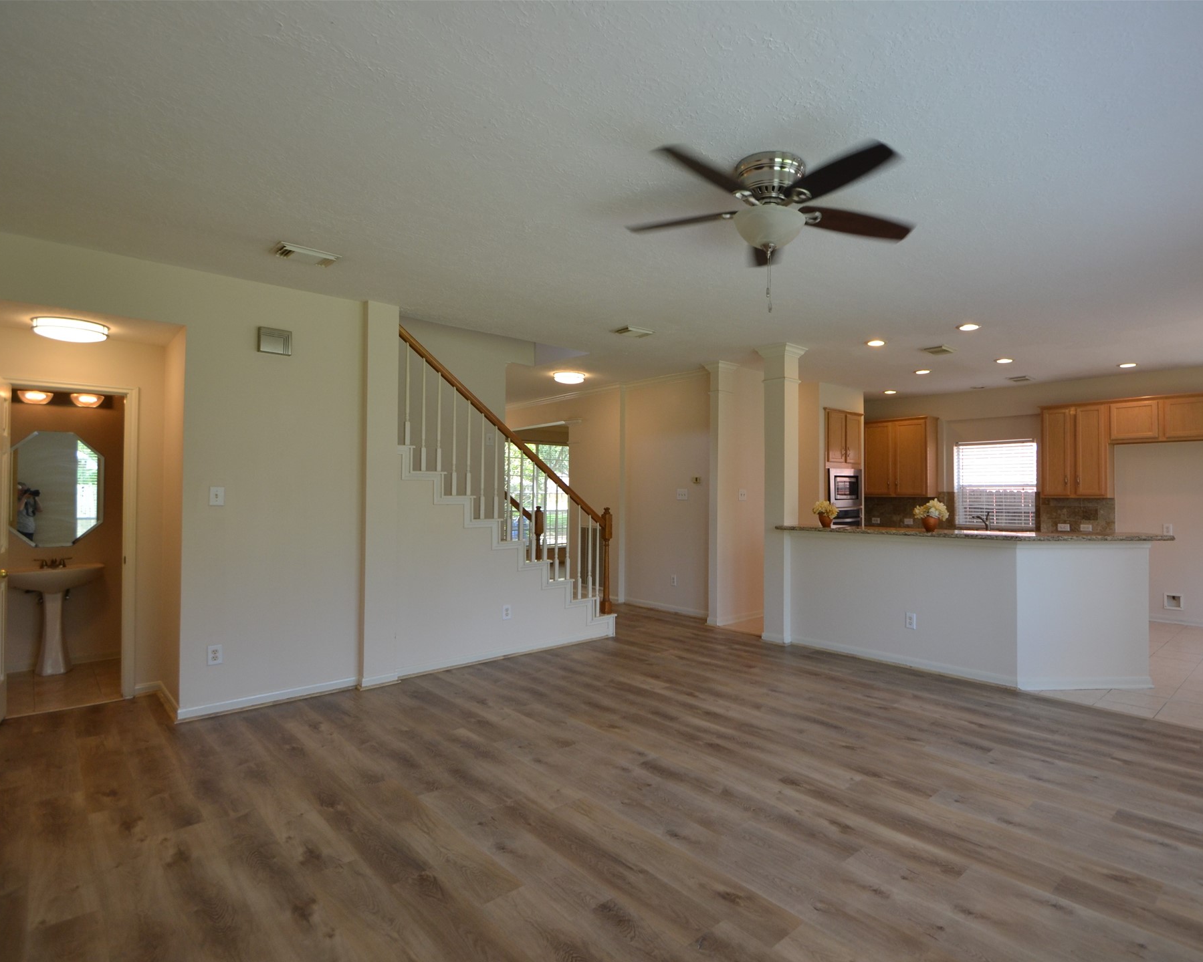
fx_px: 605
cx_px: 706
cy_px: 483
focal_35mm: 17
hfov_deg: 88.8
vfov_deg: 77.0
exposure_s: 1/100
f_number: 5
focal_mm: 10
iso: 400
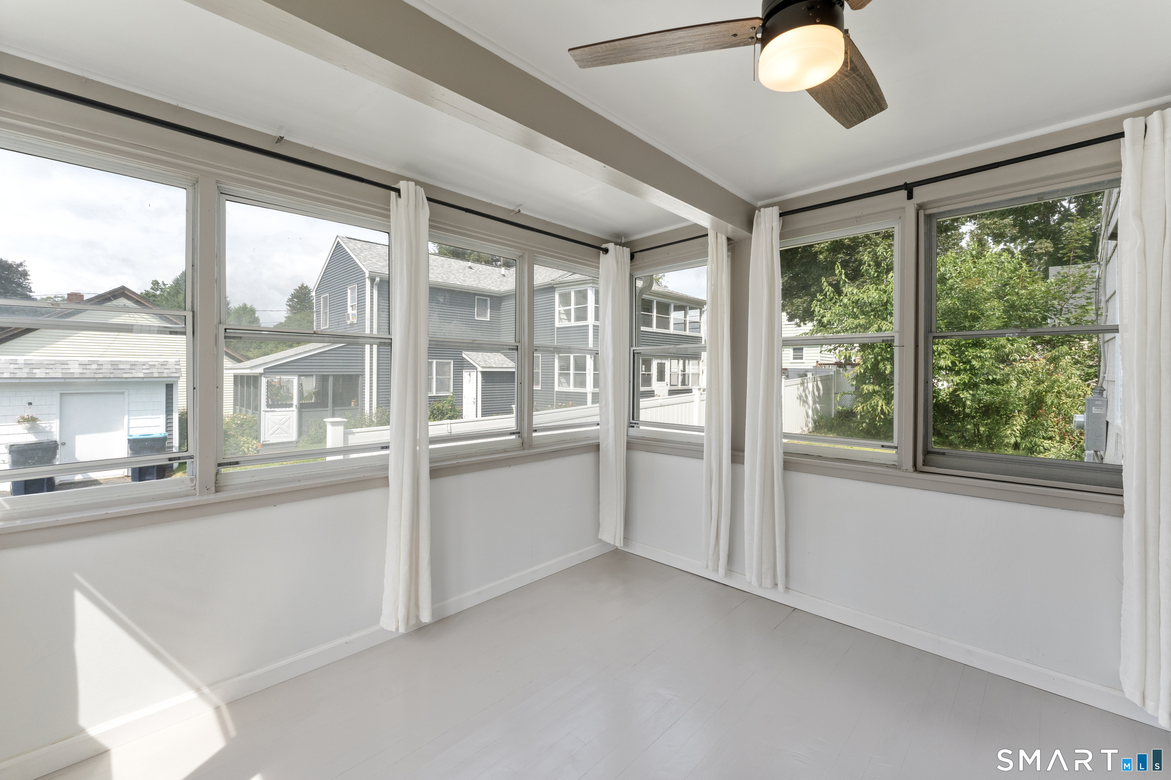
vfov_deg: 81.2
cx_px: 586
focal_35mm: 14
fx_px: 455
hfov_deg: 104.3
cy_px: 390
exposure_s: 1/200
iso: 800
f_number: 8
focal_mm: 14
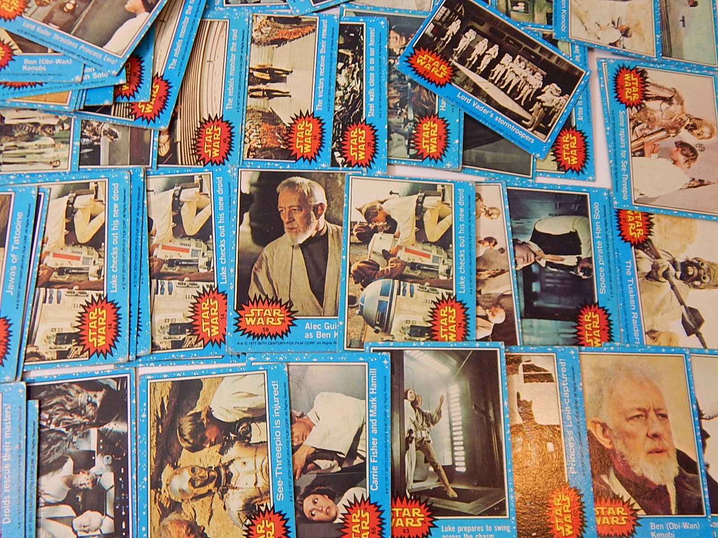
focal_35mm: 31
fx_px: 643
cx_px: 359
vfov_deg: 45.4
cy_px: 269
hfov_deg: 58.4
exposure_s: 1/30
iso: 160
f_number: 3.2
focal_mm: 5.6
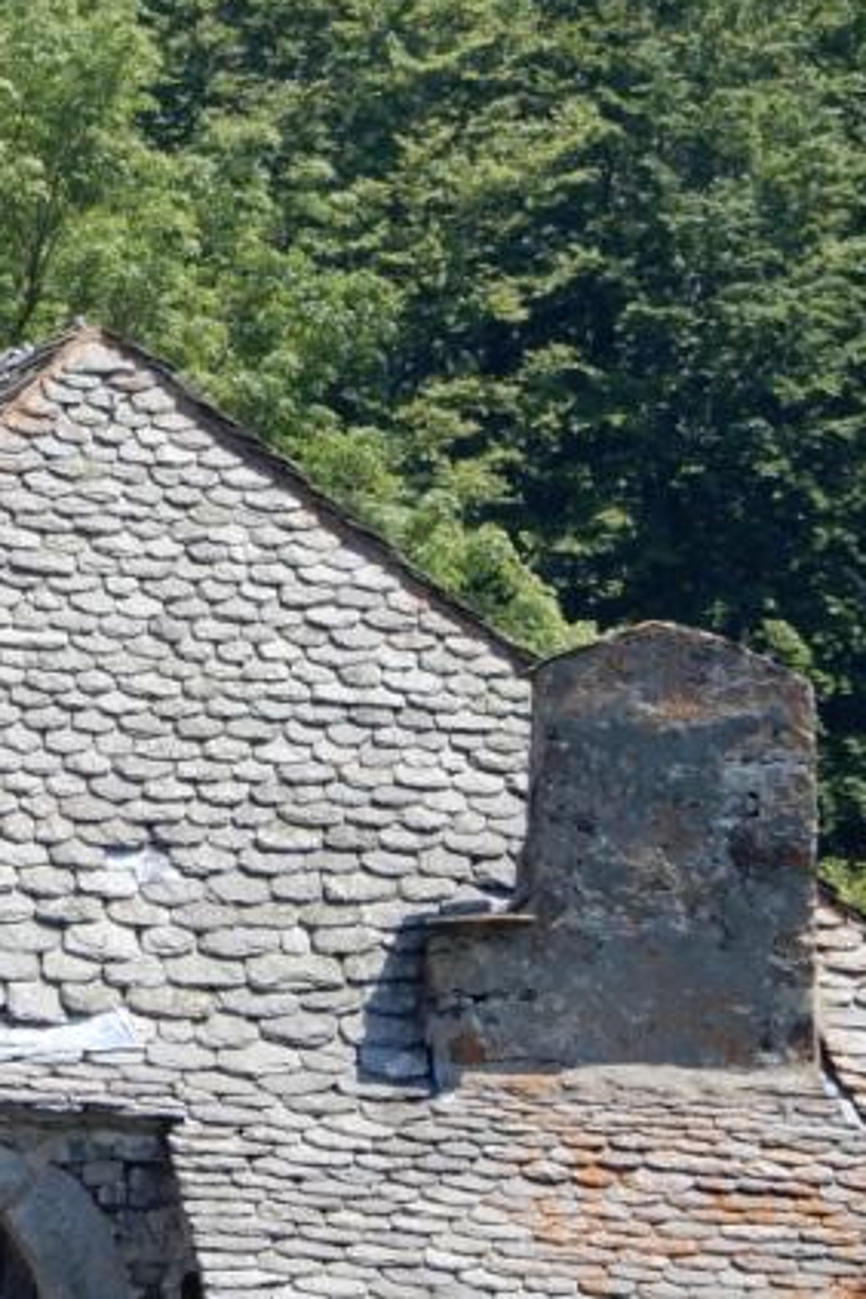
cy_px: 669
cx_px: -12
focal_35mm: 630
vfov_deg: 3.3
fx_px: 22731
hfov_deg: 2.2
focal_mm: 44.6
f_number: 5.6
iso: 80
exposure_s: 1/250
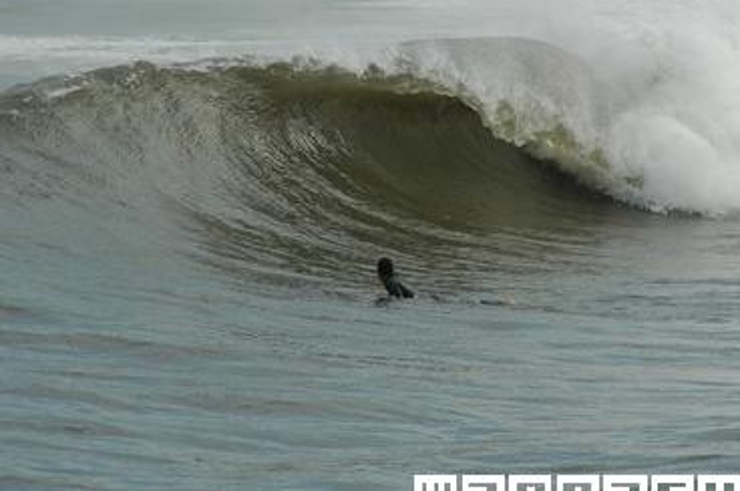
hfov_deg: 4.6
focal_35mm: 448
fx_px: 9193
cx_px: 488
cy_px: 176
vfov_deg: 3.1
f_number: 10
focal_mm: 200
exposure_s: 1/500
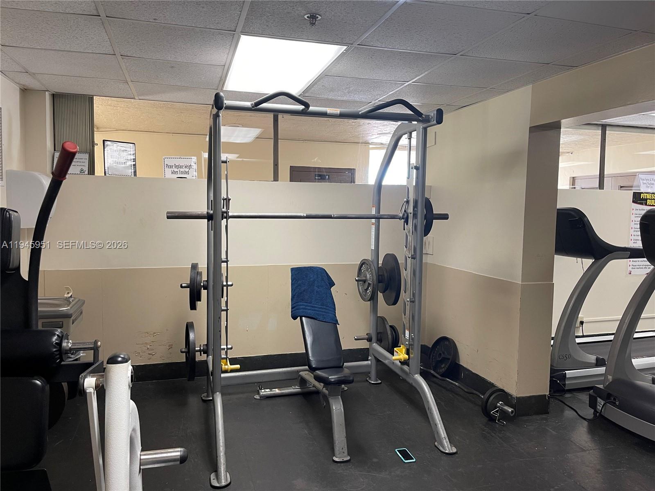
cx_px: 328
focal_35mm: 26
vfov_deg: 53.1
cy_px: 246
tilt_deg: -3.6
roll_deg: -0.9
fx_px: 492
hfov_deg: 67.3
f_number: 1.6
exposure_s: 1/62
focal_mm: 5.1
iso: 100
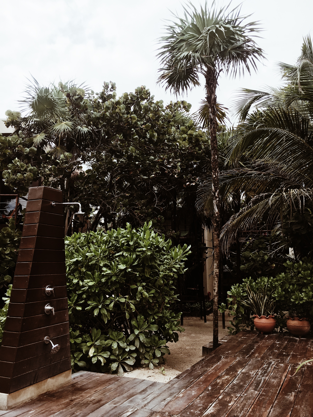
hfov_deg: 48.2
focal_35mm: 29
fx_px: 350
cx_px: 156
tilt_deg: +8.6
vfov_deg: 61.7
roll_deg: +1.0
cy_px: 208
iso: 25
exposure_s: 1/1425
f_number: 2.2
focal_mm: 4.15
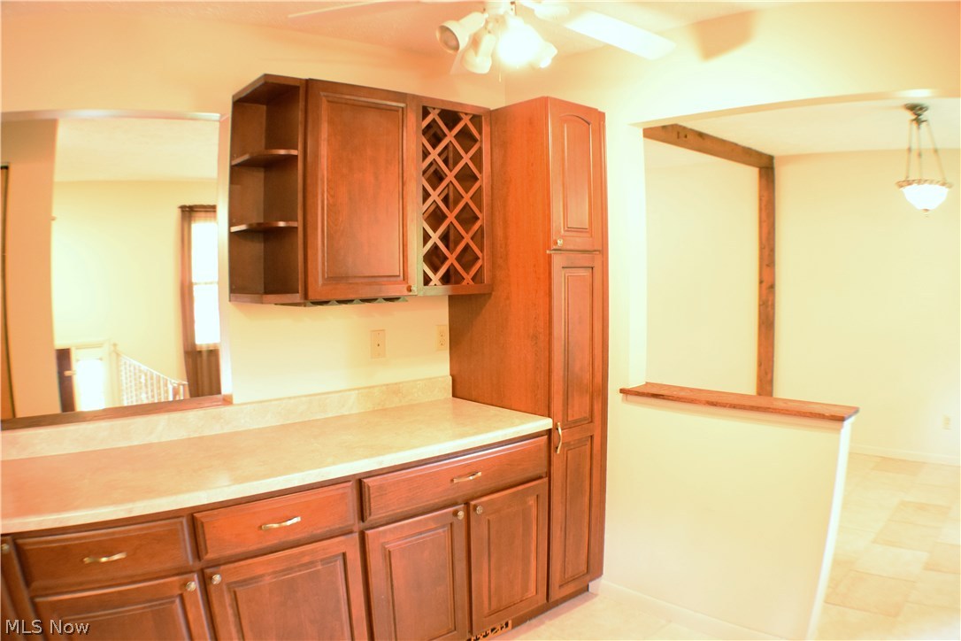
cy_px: 320
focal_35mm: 36
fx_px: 961
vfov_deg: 36.9
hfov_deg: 53.1
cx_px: 480
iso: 4000
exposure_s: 1/20
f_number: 4
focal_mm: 24
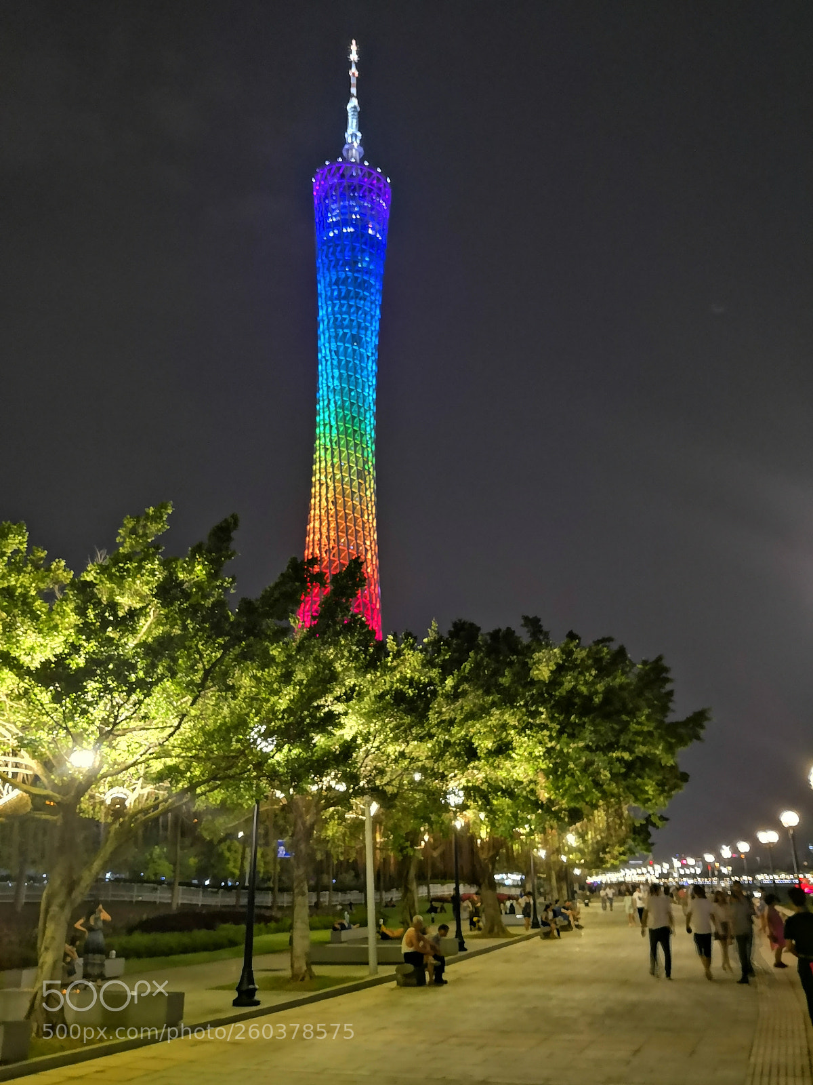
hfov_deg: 51.4
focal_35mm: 27
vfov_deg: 65.3
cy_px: 542
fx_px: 846
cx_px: 406
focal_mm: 3.95
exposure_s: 4
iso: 640
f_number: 1.6
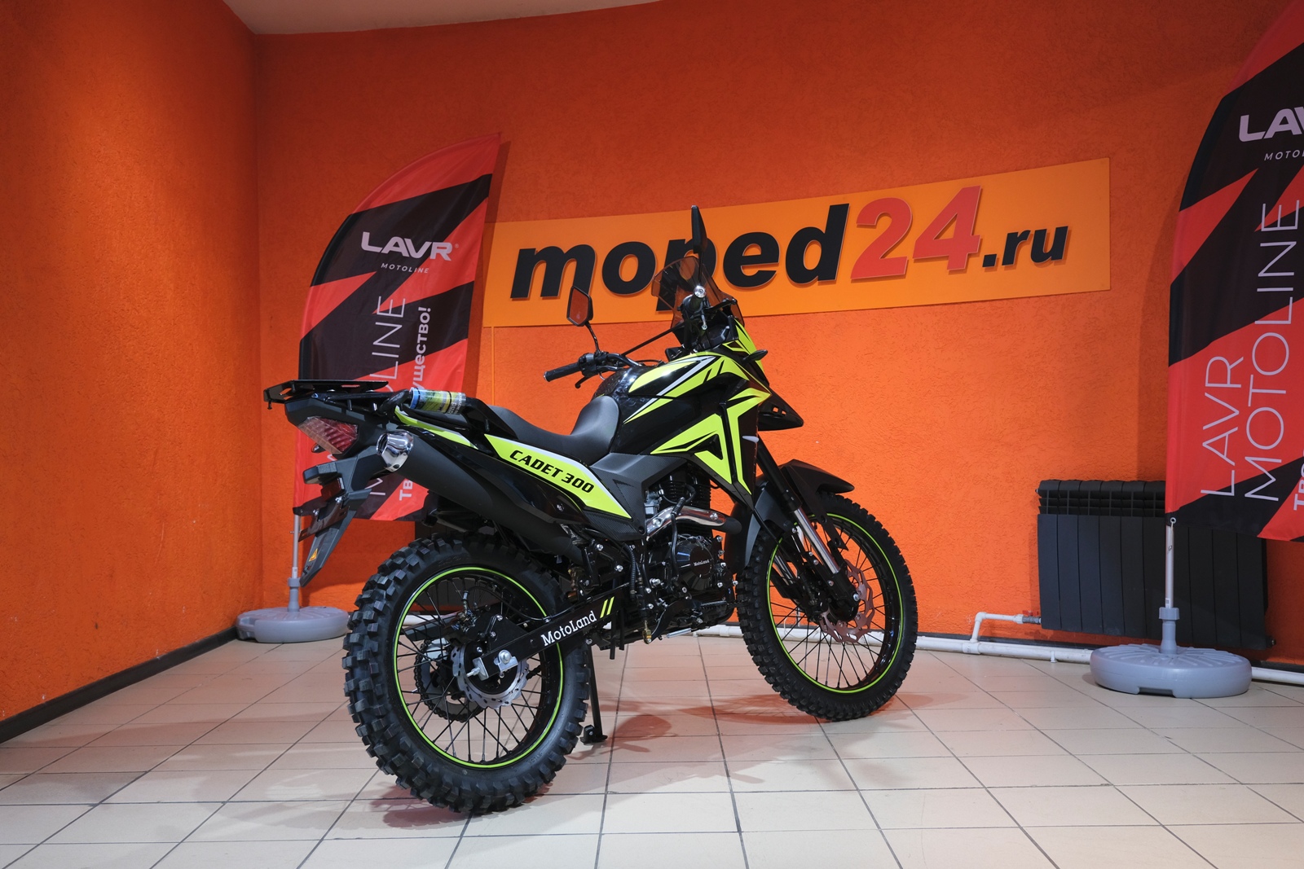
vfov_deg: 40.0
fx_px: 1195
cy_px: 434
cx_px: 652
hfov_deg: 57.2
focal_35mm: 33
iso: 800
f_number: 4
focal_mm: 22.3
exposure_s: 1/60
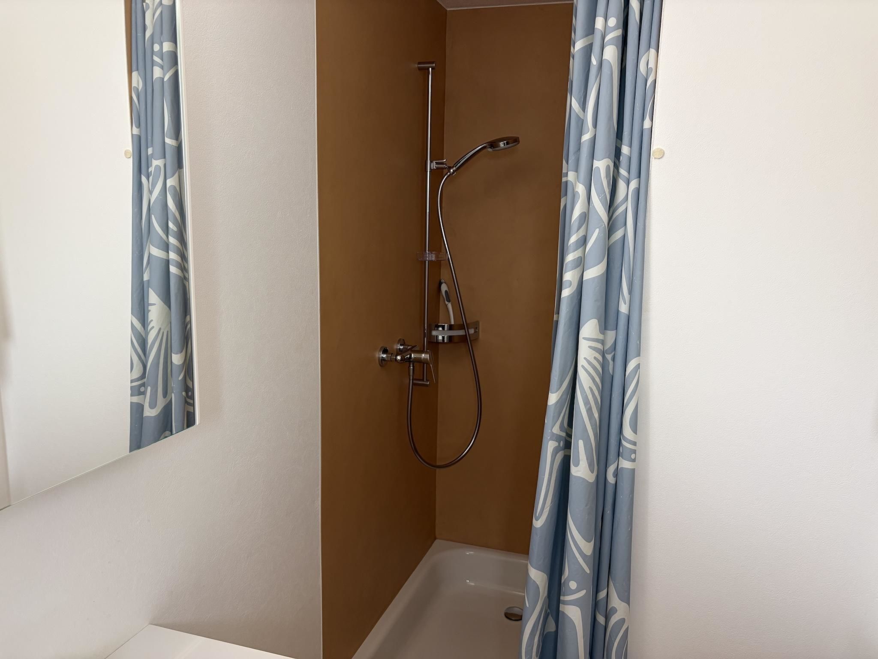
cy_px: 330
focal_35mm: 26
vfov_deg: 53.1
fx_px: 659
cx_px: 439
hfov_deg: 67.3
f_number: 1.6
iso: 160
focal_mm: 5.96
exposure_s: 1/50
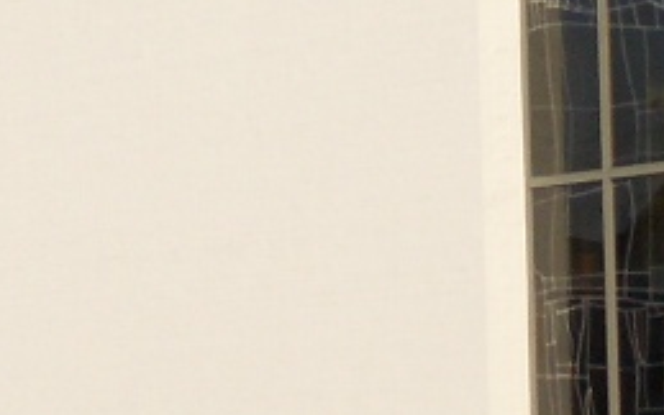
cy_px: -351
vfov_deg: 5.5
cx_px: 502
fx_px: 4272
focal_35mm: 236
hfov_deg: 8.9
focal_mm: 7.8
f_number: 6.6
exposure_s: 1/800
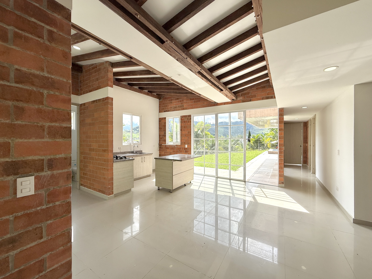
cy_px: 140
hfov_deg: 102.1
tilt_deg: -0.1
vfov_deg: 85.7
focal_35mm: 14
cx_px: 186
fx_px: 150
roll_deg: -1.4
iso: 64
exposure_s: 1/901
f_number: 2.2
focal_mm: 2.22
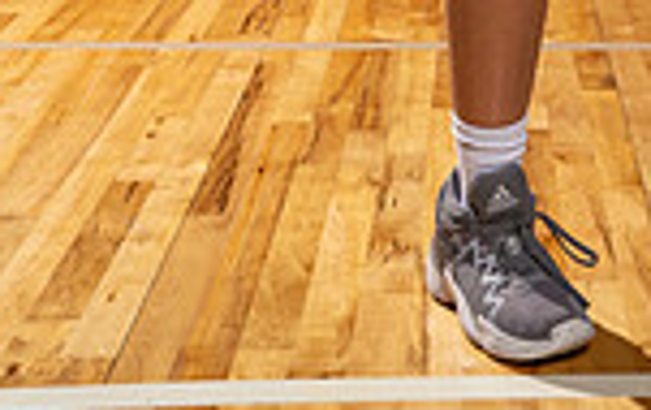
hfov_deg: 19.7
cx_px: 625
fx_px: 1831
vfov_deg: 10.9
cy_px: -548
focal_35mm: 103
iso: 160
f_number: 5.6
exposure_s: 1/250
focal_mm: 34
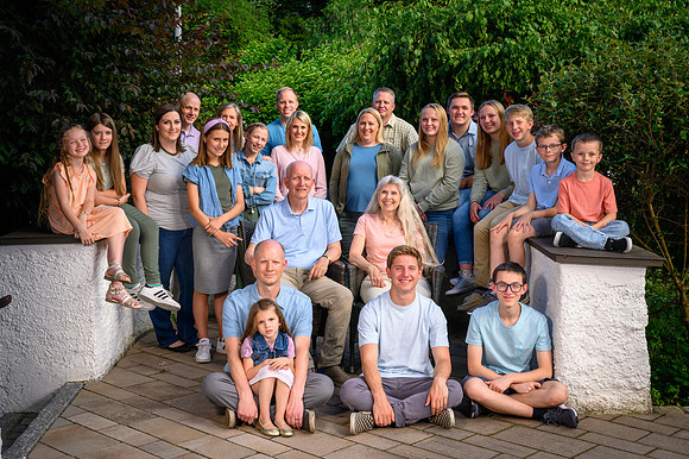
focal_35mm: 49
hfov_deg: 40.4
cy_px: 230
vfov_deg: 27.5
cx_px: 344
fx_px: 937
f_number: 9
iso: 400
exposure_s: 1/640
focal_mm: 49
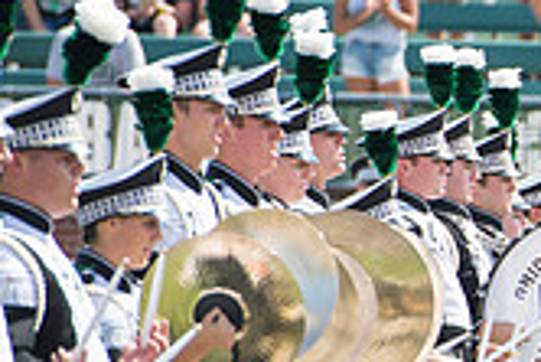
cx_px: 913
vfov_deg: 2.0
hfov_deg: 2.9
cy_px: 313
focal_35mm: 697
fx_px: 10483
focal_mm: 200
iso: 200
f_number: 4.5
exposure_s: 1/1000
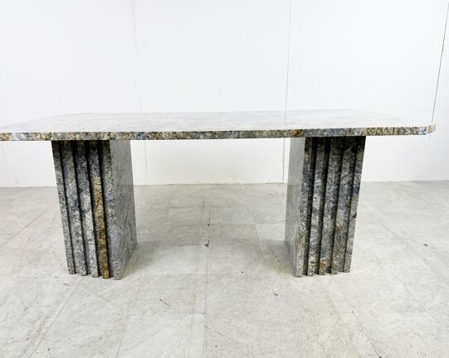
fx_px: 345
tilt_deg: -15.9
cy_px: 172
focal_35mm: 26
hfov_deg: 66.0
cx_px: 215
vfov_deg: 54.9
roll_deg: +0.7
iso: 64
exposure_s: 1/131
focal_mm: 6.86
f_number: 1.78
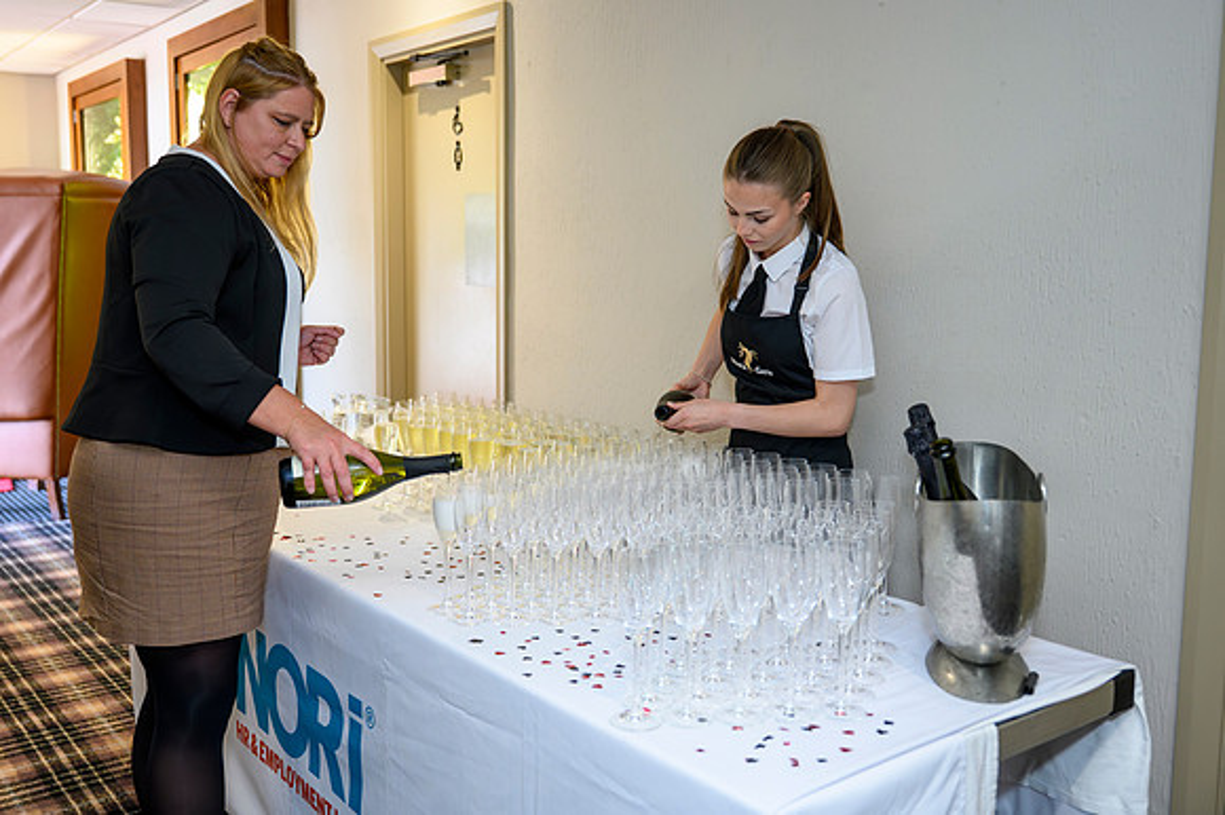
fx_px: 1202
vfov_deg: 37.4
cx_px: 561
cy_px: 373
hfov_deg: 53.9
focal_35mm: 35
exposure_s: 1/125
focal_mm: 32
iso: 1400
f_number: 2.8
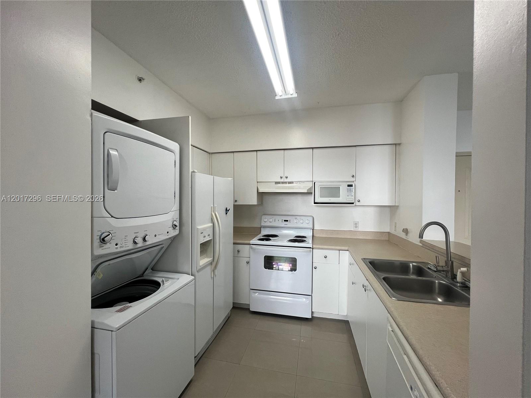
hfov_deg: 106.2
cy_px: 199
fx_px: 199
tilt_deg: -0.9
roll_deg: +0.2
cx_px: 266
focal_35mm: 13
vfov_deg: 89.9
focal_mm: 1.57
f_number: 1.8
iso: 100
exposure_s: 1/120
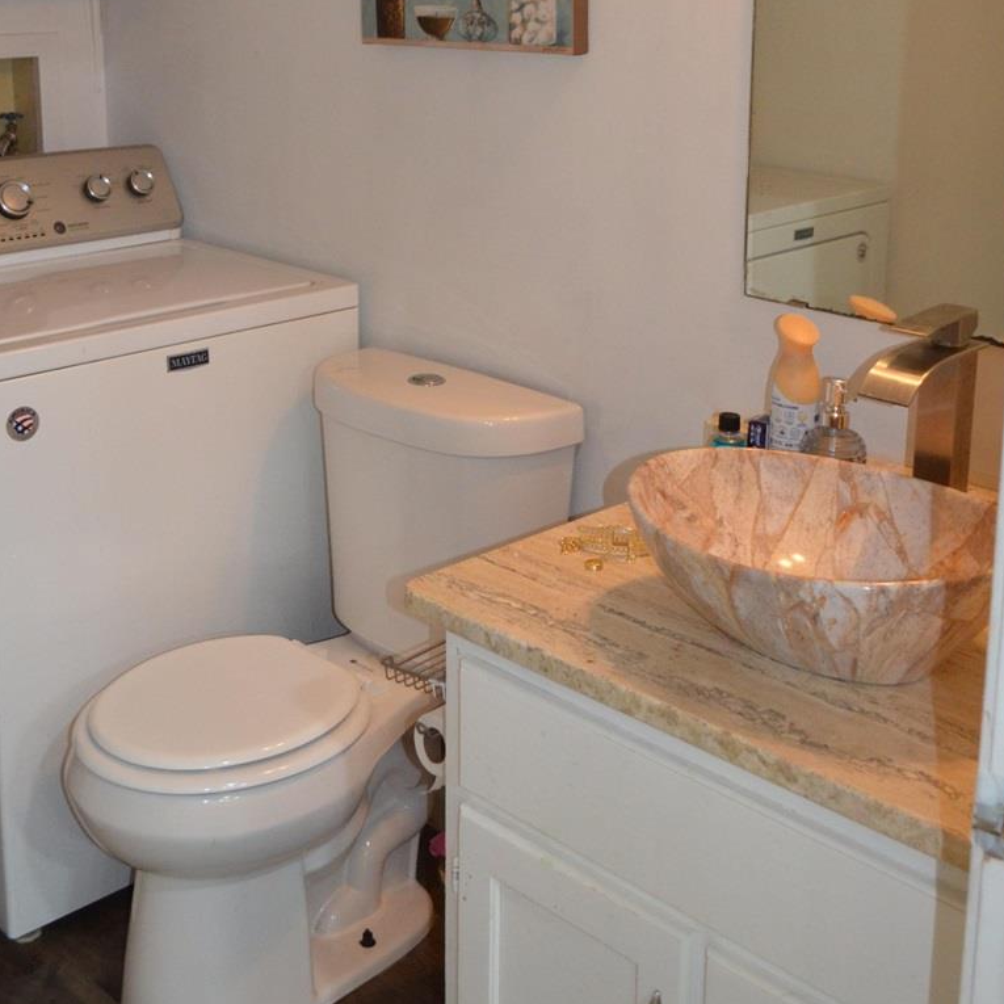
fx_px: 1509
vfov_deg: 35.9
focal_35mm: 46
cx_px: 431
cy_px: 240
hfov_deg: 36.7
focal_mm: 18
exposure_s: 1/60
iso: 1600
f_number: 3.5
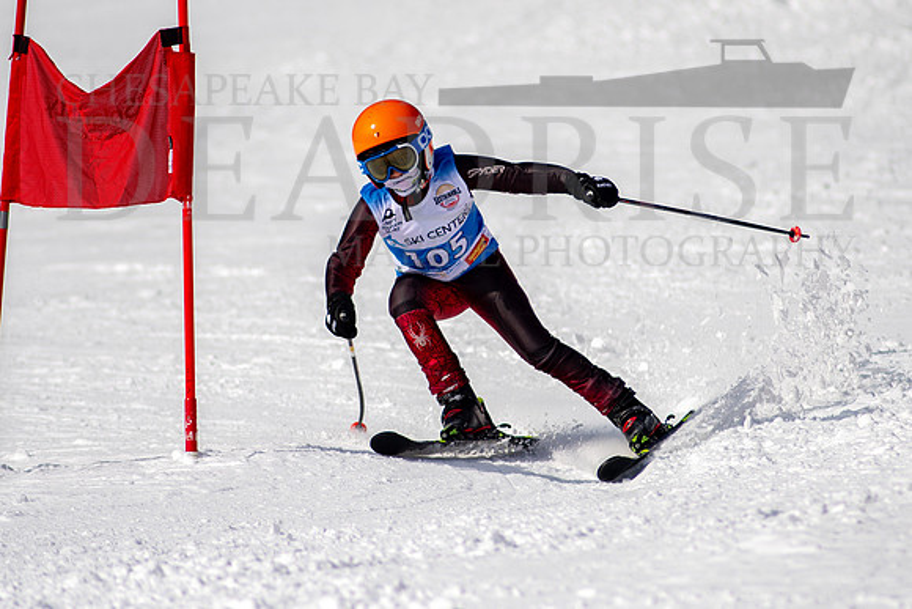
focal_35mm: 637
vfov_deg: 2.2
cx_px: 477
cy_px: 256
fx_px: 16150
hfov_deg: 3.2
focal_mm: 300
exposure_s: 1/6400
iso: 100
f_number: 2.8
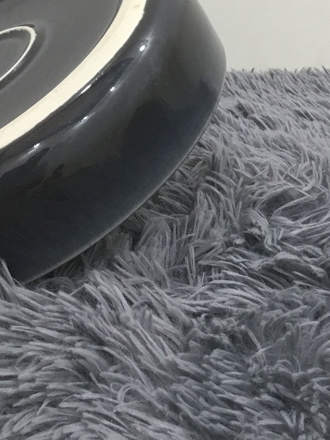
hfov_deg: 23.4
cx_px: 35
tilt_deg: -13.6
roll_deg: +2.5
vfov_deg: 30.3
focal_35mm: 61
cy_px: 45
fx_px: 776
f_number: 2.4
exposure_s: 1/33
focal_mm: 3.3
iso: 100
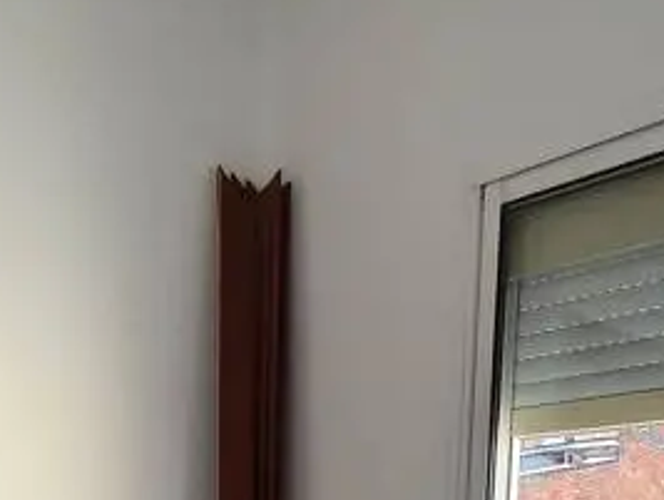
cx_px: 487
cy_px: 836
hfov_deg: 33.7
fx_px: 1076
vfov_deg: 20.5
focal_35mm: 56
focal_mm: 1.65
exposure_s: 1/50
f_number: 2.2
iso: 64
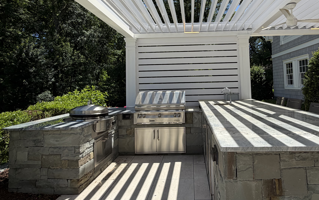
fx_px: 217
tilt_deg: +2.0
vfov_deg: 48.7
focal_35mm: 25
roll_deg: +2.5
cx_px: 186
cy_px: 72
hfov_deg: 72.0
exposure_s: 1/830
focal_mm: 2.22
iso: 20
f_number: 2.2
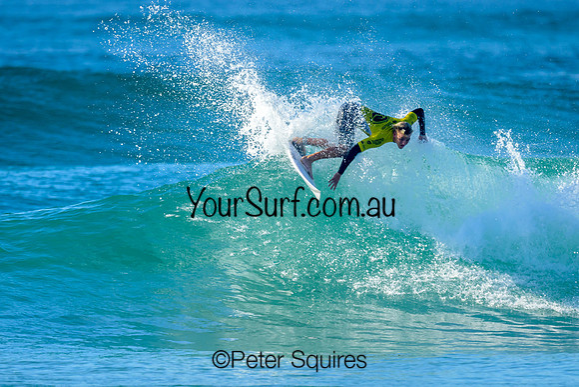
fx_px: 17679
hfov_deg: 1.9
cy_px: 217
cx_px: 263
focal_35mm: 1099
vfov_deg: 1.3
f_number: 6.3
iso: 450
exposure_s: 1/2000
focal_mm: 800
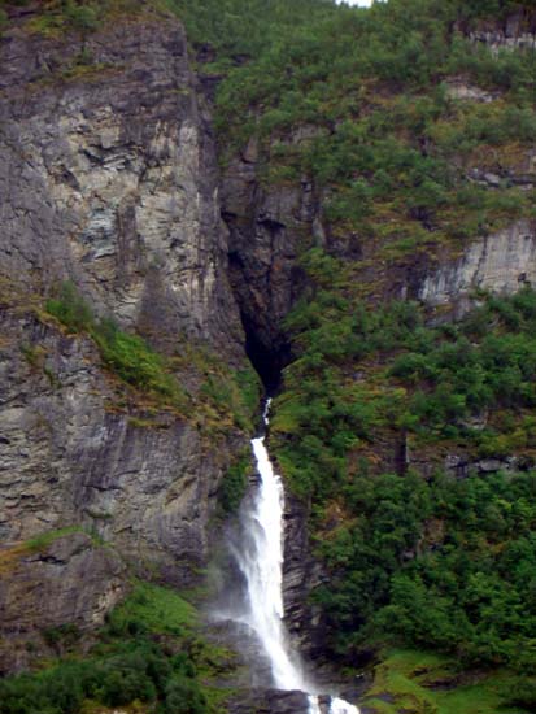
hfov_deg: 14.1
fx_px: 2166
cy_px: 357
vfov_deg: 18.7
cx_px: 268
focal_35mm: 105
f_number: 4.8
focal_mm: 17.4
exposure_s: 1/125
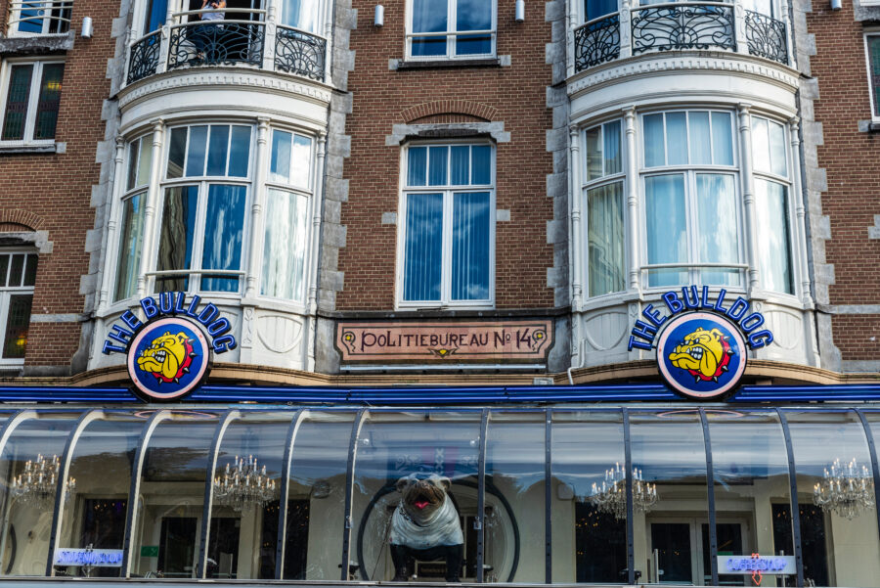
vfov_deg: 28.1
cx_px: 440
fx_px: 1174
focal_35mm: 48
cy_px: 294
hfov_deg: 41.1
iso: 100
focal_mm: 48
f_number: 8
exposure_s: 1/125
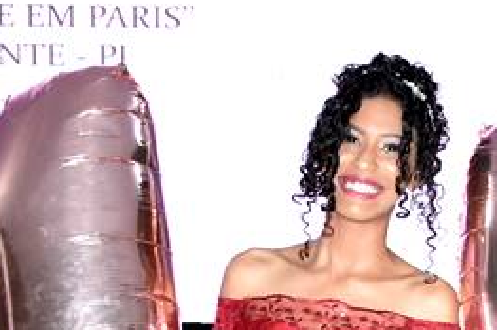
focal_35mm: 158
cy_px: 535
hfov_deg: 13.0
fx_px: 2183
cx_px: 362
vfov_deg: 8.4
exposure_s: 1/100
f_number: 3.8
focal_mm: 23
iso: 1600
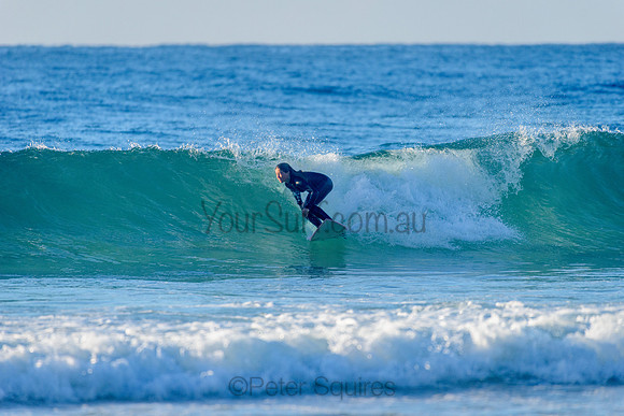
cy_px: 208
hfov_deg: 4.1
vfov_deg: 2.8
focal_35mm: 500
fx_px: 8672
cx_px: 312
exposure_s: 1/2000
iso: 500
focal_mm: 500
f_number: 5.6
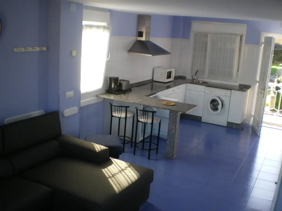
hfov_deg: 49.0
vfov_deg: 37.7
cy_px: 106
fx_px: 310
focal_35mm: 38
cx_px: 141
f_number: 3.1
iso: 80
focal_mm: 6.3
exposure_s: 1/50
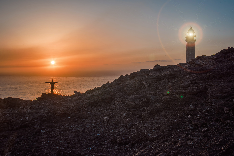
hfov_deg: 54.4
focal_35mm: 35
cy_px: 78
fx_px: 228
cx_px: 117
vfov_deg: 37.9
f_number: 14
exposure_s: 1/125
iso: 64
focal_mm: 35
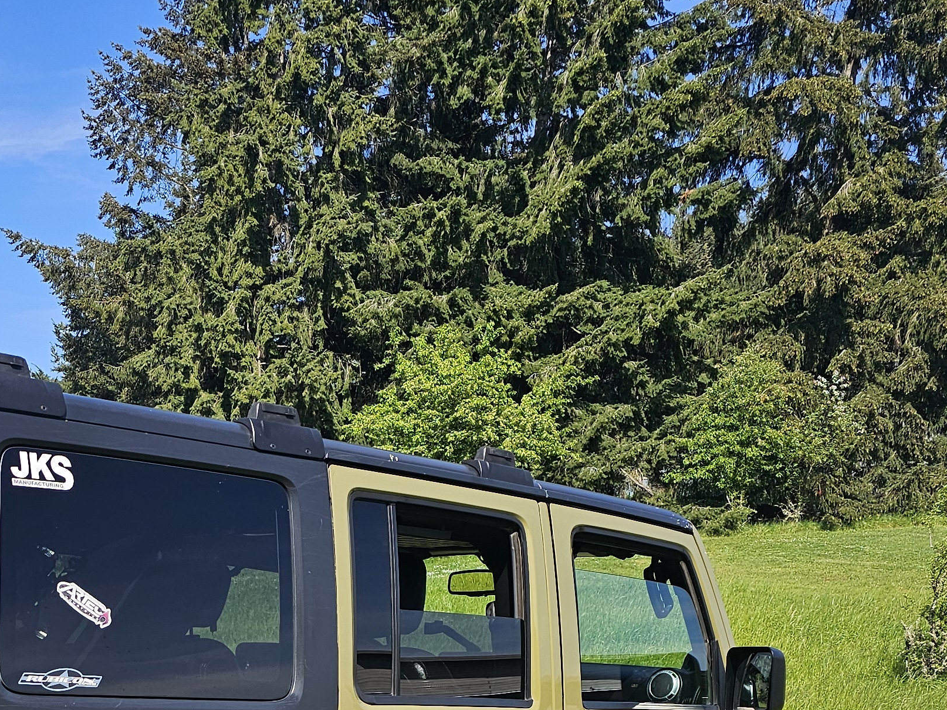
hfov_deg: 32.7
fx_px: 1560
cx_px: 163
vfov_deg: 23.5
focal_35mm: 57
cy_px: 845
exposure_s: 1/1123
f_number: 1.7
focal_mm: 6.3
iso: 20
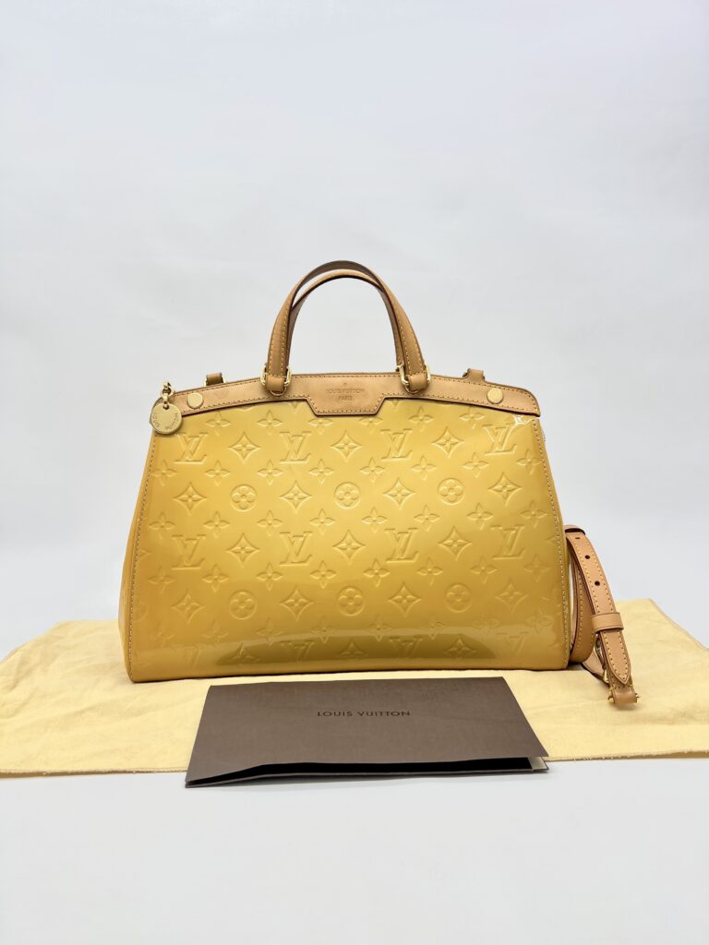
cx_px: 354
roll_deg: +0.2
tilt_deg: -6.7
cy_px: 472
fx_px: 710
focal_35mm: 26
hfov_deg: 53.1
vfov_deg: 67.3
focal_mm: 5.7
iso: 40
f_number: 1.5
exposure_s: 1/167
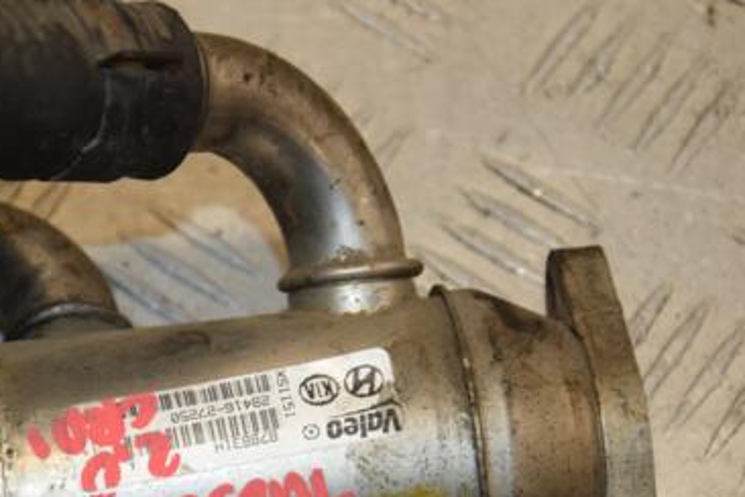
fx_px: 3559
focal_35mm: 172
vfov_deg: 8.0
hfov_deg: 11.9
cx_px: 189
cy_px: 326
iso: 800
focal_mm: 70
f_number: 6.3
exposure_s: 1/200
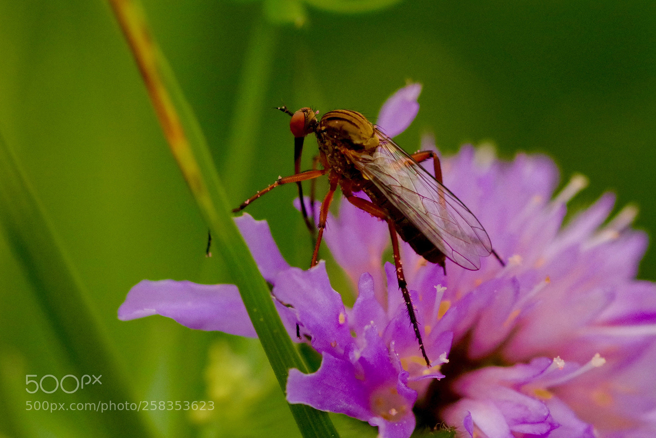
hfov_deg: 20.4
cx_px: 328
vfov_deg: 13.7
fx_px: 1823
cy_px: 219
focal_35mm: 100
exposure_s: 1/1600
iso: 3200
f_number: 6.3
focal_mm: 100
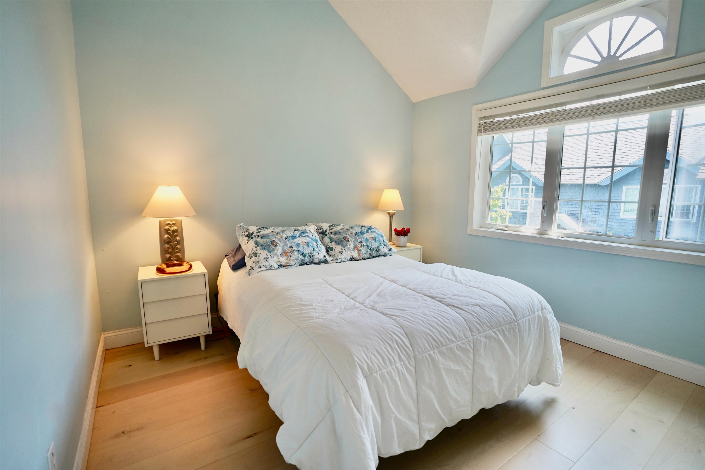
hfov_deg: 96.7
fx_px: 313
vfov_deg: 73.7
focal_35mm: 16
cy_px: 235
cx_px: 352
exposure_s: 1/160
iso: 400
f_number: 4
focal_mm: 16
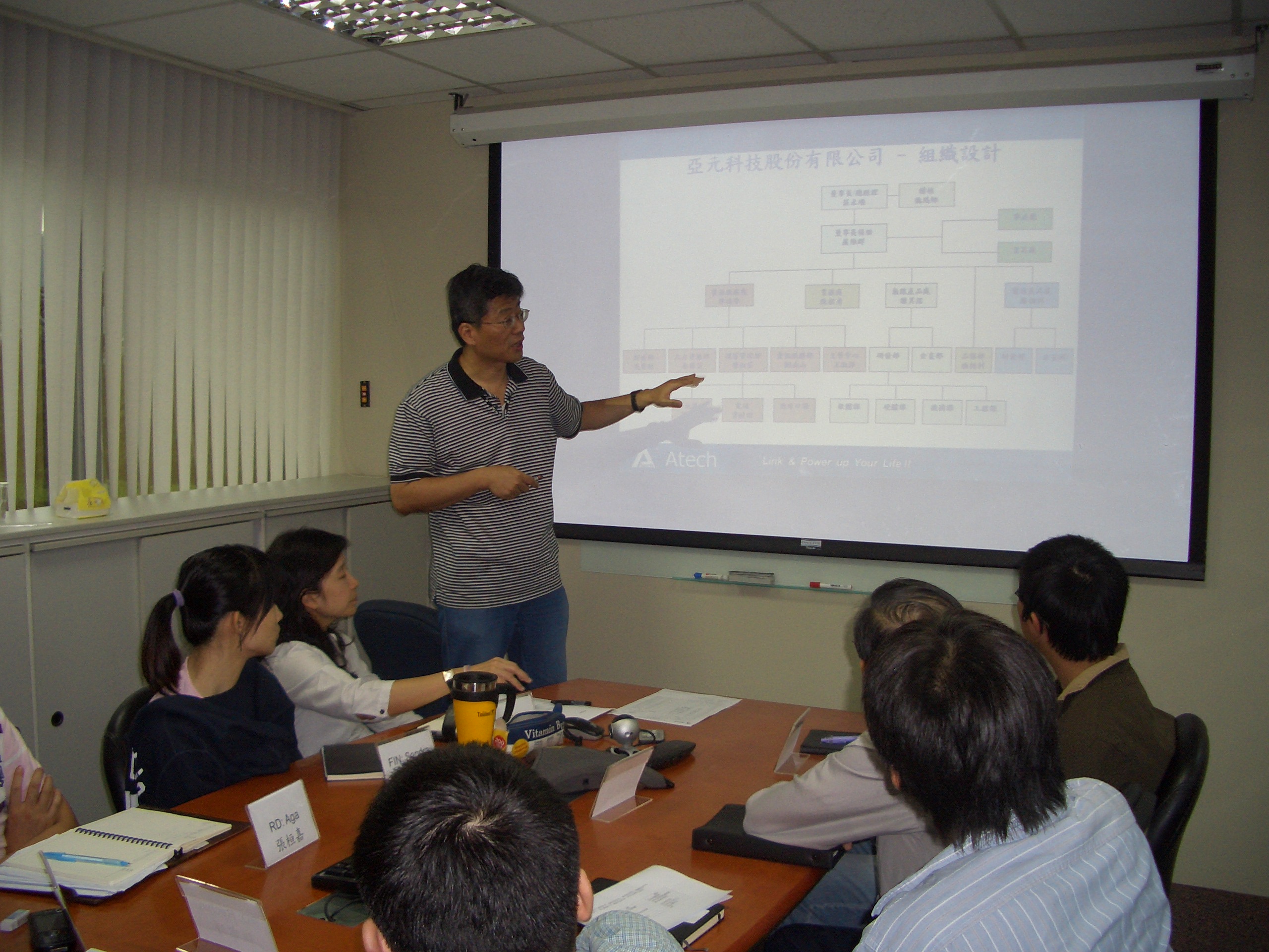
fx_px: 1283
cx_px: 634
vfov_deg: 40.7
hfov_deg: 52.6
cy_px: 476
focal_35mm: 35
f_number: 2.6
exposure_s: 1/60
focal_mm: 5.8
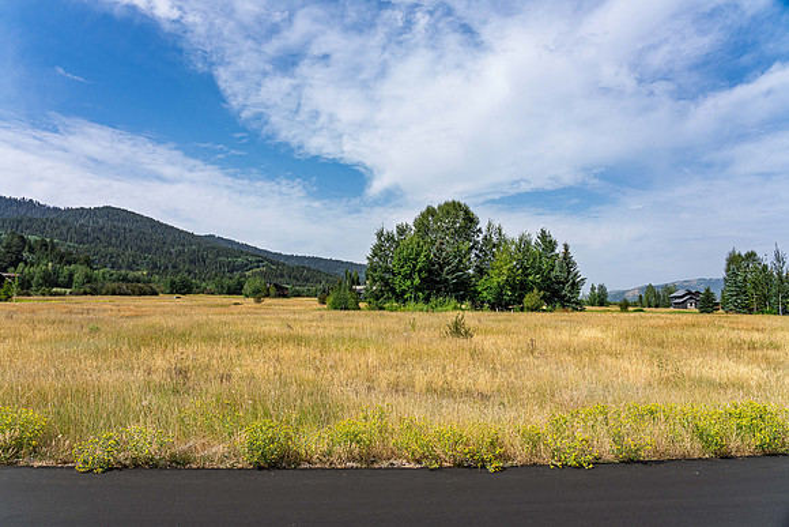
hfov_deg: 73.7
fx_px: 526
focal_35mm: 24
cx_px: 394
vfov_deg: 53.2
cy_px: 264
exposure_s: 1/1000
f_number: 9
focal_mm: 24
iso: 200
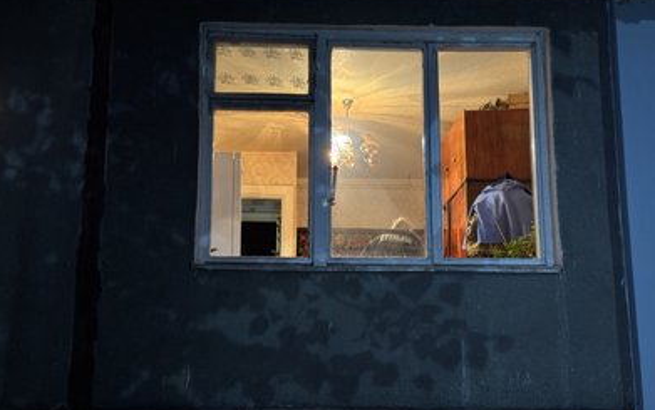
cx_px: 330
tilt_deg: +13.3
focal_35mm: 52
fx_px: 929
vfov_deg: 24.9
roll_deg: +0.5
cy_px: 174
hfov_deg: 38.8
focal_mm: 6.76
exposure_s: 1/25
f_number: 1.78
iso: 400
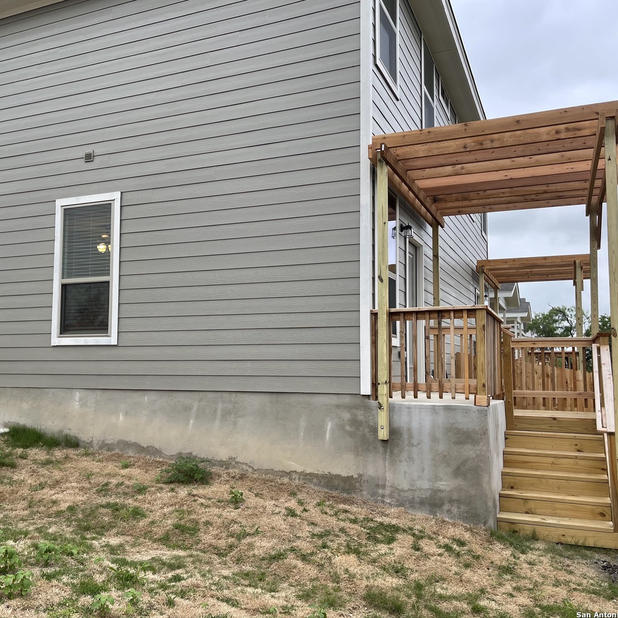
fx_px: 626
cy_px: 307
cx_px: 284
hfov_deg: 52.5
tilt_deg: +4.1
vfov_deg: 52.5
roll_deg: -0.3
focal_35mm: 31
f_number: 1.6
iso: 32
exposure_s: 1/198
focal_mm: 5.1
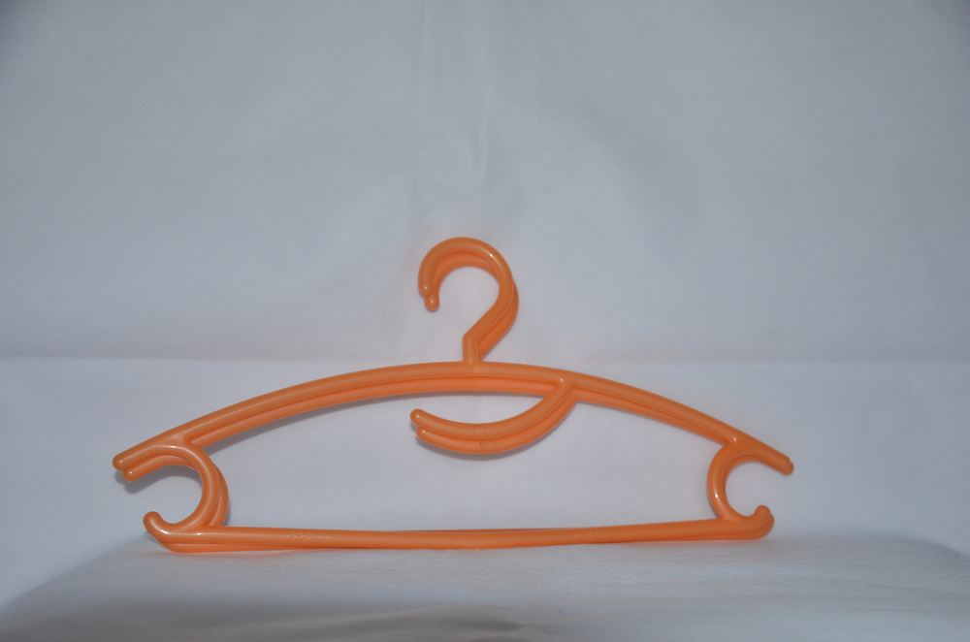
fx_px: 1371
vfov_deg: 26.4
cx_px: 485
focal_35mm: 51
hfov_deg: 39.0
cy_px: 321
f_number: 4.2
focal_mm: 34
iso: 800
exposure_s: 1/60
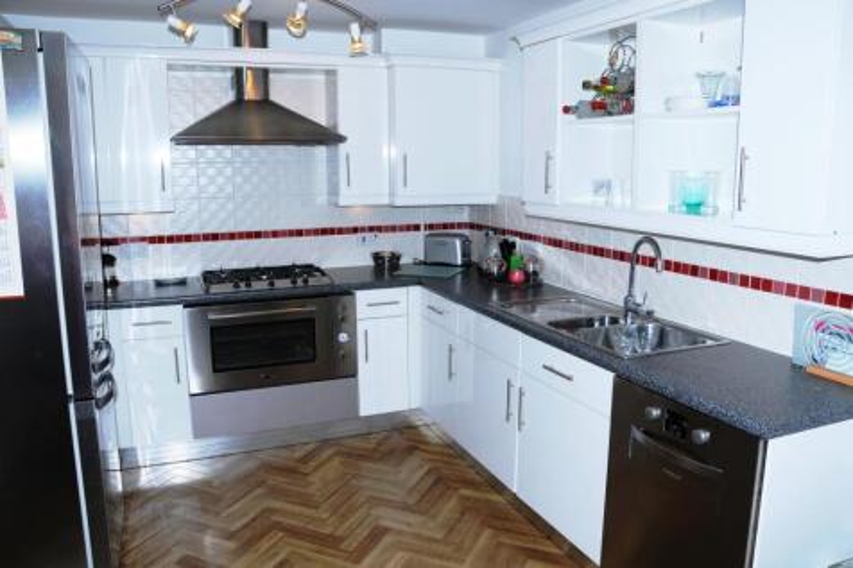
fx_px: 639
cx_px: 426
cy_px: 284
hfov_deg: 67.4
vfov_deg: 47.9
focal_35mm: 27
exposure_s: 1/60
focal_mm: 18
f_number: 9
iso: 250
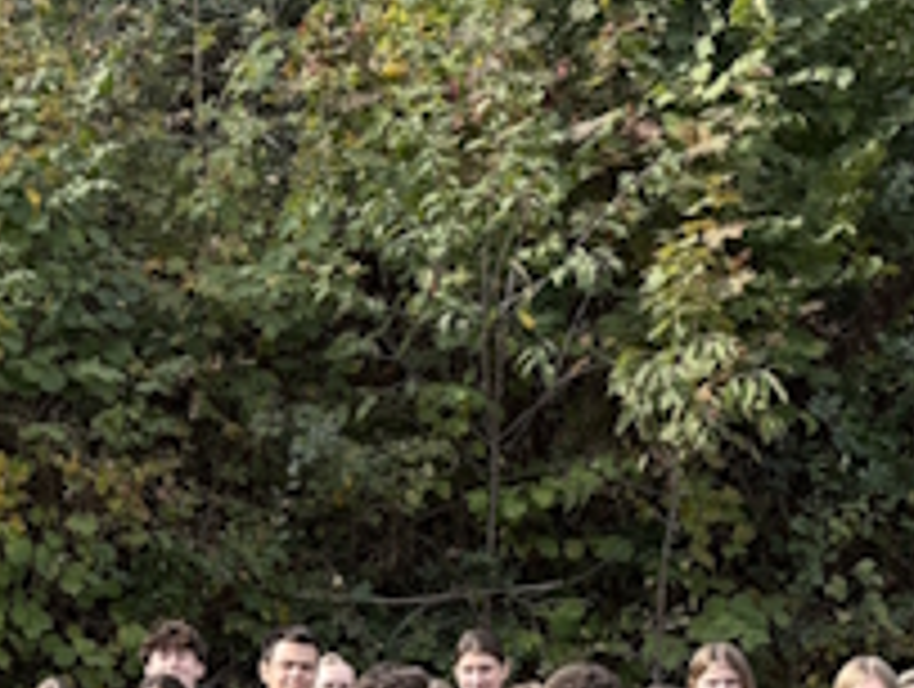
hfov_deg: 16.7
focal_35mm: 115
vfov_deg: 12.8
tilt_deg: -4.3
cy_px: 677
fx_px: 3042
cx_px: -9
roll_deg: +2.4
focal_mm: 5.96
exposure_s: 1/724
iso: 64
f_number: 1.6
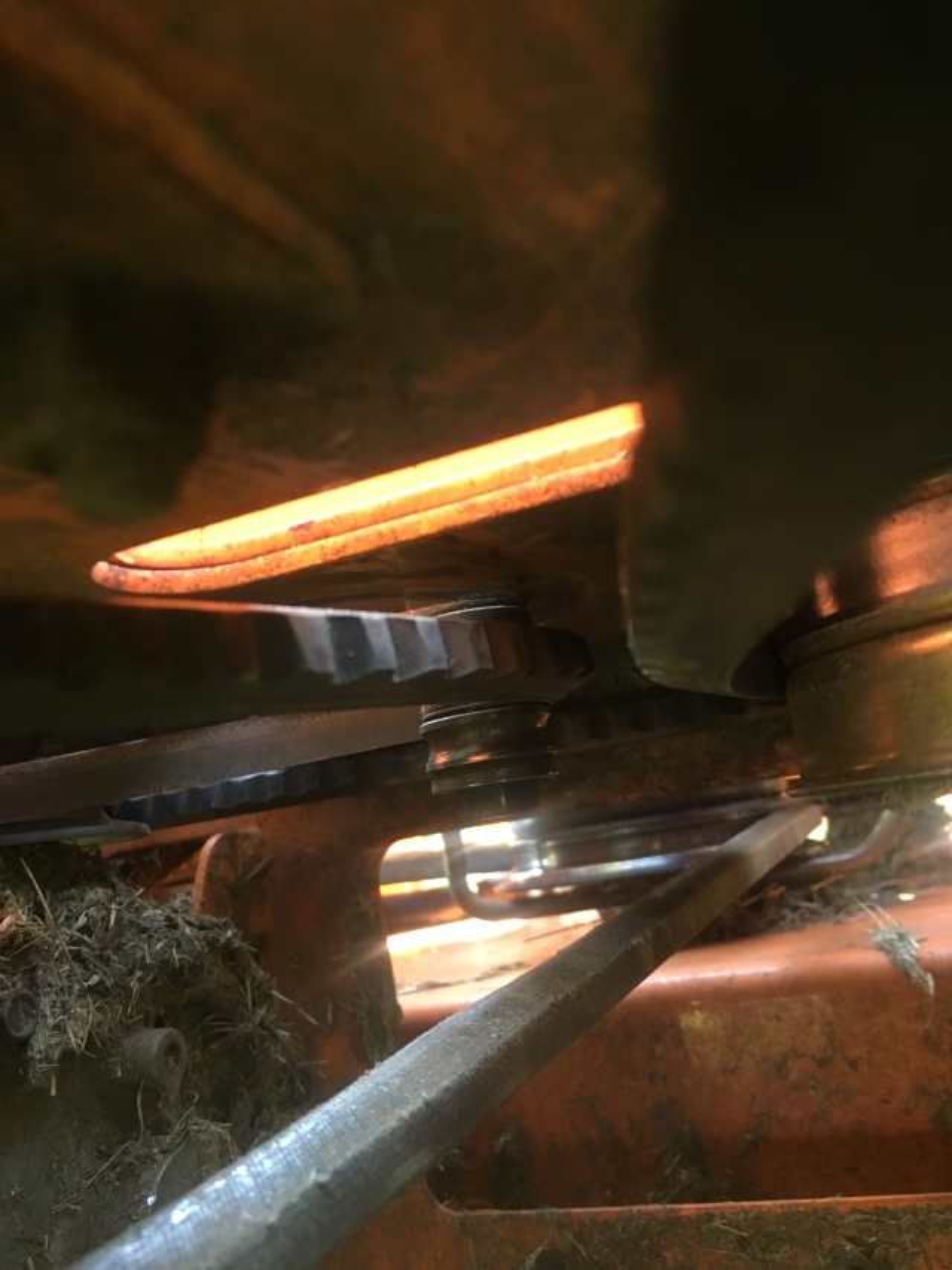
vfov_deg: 61.7
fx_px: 1063
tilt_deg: +8.1
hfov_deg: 48.2
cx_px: 476
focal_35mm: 29
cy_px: 635
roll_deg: +9.2
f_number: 2.2
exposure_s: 1/30
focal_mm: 4.15
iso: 125
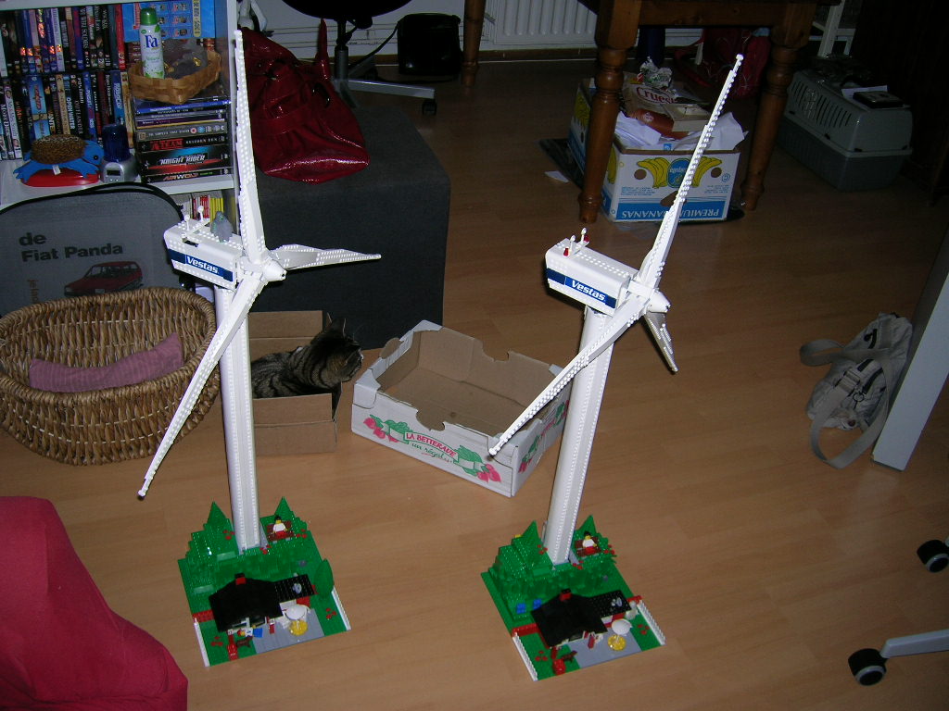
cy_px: 356
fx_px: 932
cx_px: 474
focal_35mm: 34
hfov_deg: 54.0
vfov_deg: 41.8
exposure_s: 1/60.1
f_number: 2.9
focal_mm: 5.7
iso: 50
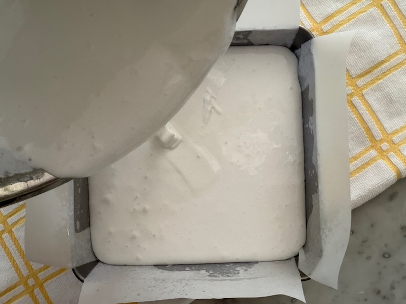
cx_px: 203
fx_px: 352
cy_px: 152
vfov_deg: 46.8
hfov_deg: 60.0
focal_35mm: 30
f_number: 1.9
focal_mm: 2.71
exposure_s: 1/60
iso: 250
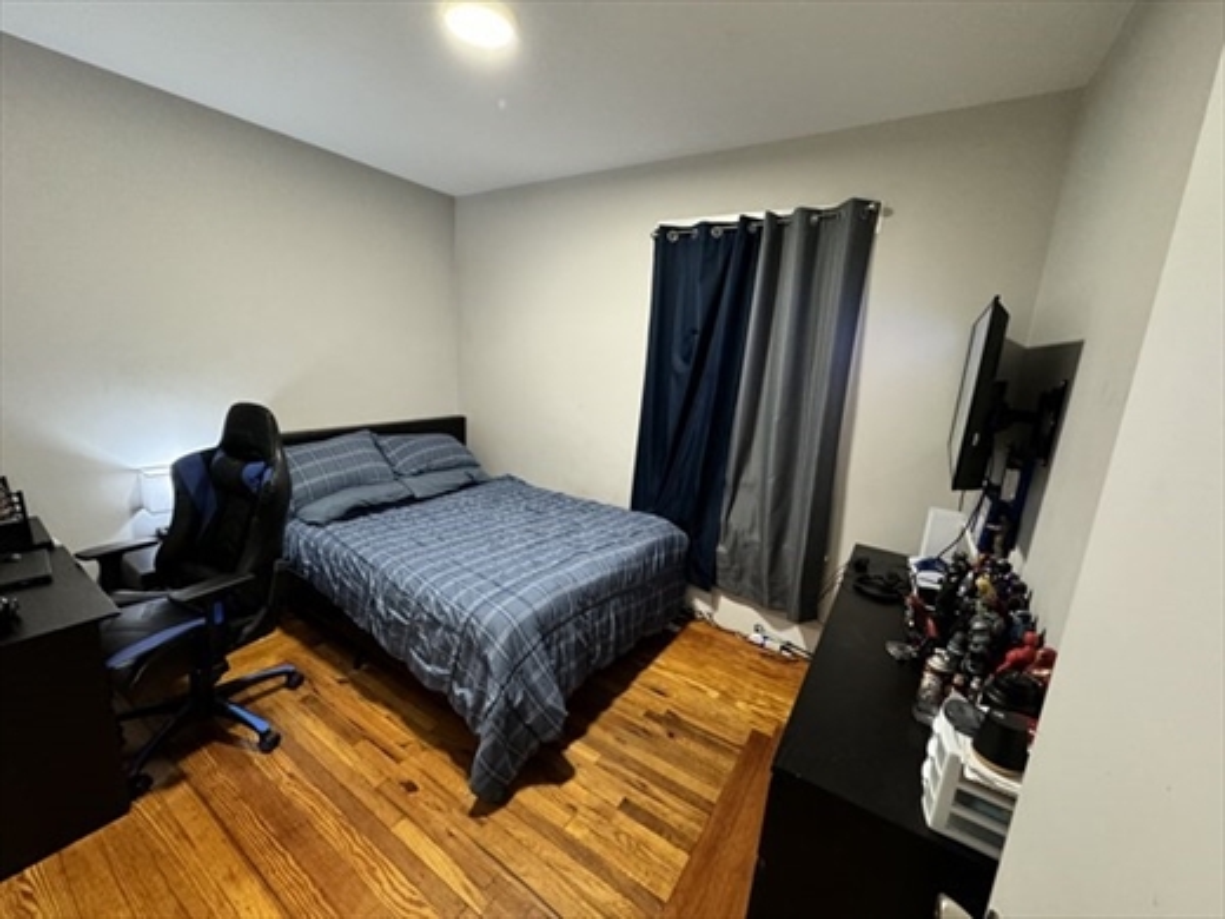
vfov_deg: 85.7
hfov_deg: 102.1
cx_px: 612
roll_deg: -3.4
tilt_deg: -12.0
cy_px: 460
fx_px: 495
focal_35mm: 14
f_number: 2.2
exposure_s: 1/60
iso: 500
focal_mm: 2.22
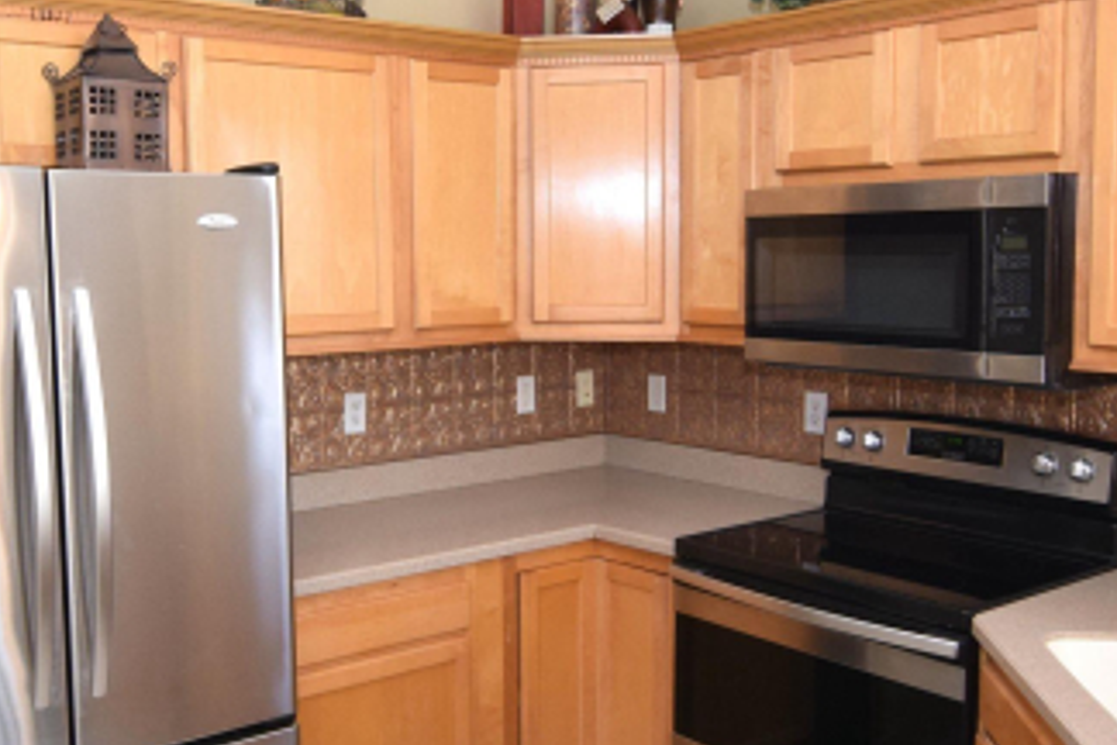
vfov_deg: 34.9
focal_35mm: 38
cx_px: 465
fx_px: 1184
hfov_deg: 50.3
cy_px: 348
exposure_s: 1/125
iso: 560
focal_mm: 11
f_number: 5.6
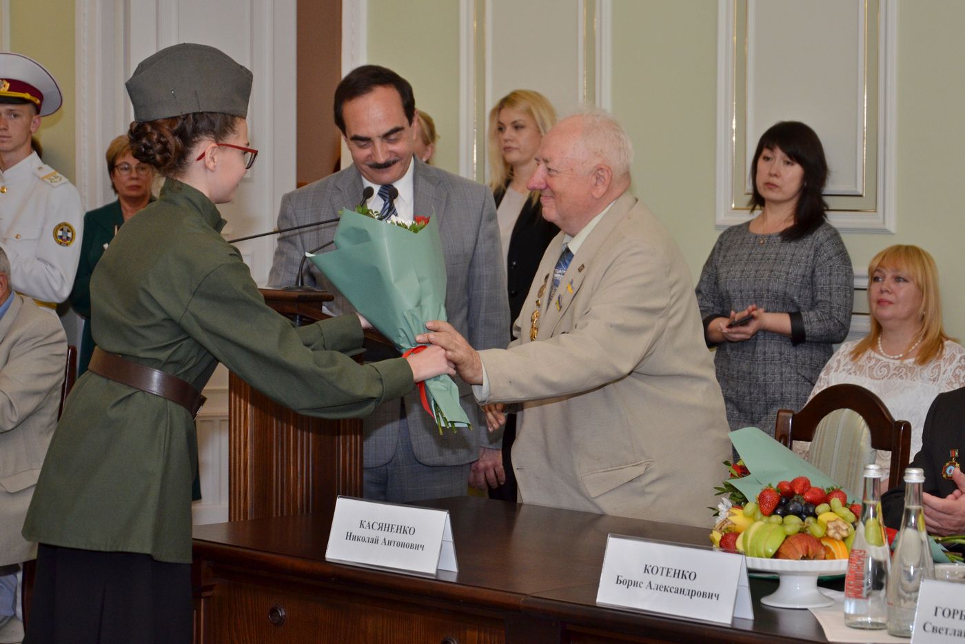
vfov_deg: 15.7
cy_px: 322
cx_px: 482
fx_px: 2332
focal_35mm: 87
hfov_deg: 23.4
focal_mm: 58
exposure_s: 1/160
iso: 640
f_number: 5.6
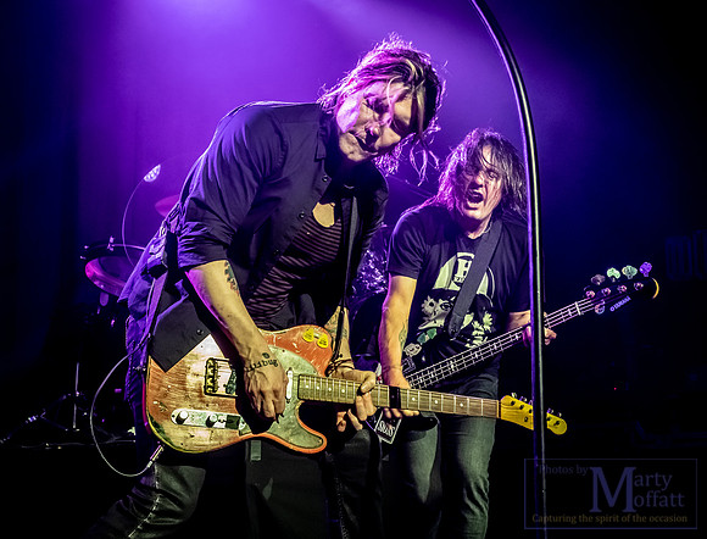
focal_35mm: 59
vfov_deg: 25.2
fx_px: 1205
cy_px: 257
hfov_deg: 32.7
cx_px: 349
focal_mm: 27
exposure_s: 1/200
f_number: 4
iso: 1600
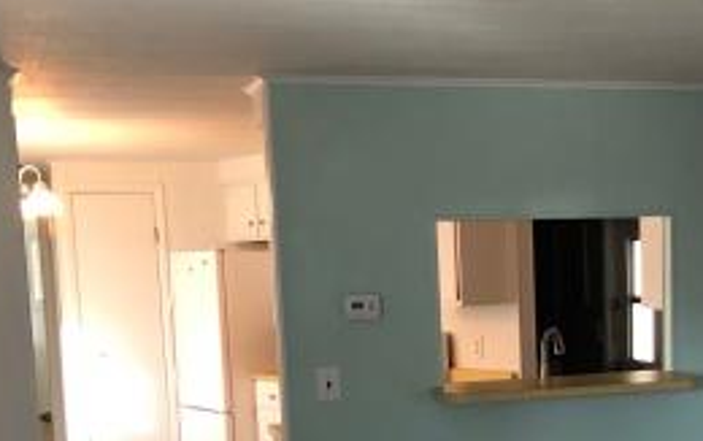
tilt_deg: -9.2
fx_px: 1400
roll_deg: +3.0
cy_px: 465
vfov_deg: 17.4
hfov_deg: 27.6
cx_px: 565
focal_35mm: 73
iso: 50
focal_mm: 4
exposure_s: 1/15
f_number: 1.8
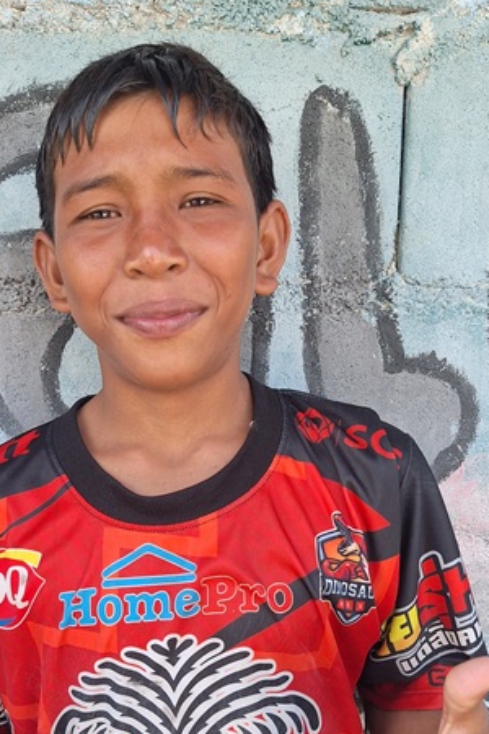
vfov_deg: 55.4
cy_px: 439
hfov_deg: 38.8
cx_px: 207
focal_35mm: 34
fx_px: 693
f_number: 1.8
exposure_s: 1/158
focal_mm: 5.54
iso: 40
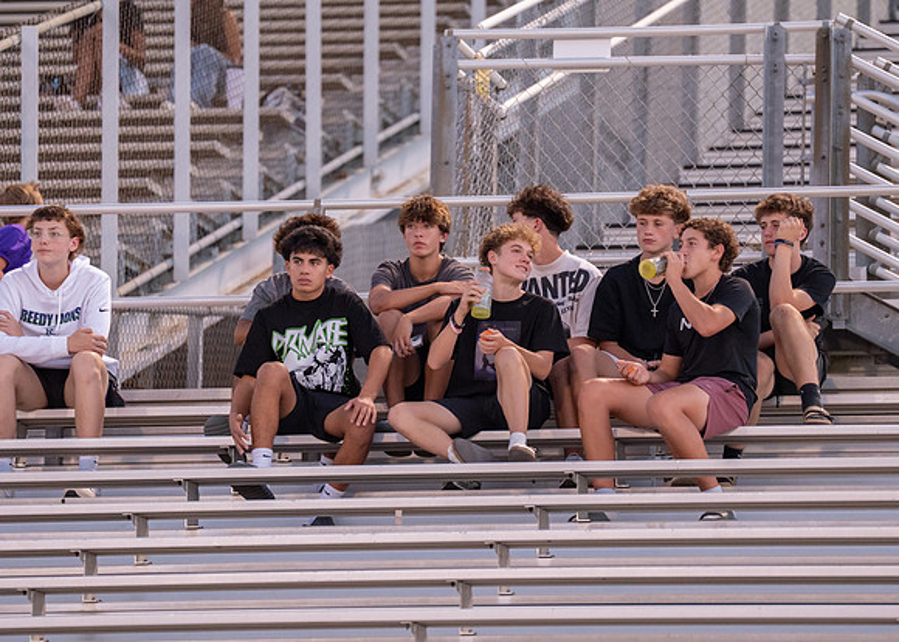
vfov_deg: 5.3
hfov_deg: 7.4
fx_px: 6948
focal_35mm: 272
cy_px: 309
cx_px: 477
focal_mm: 200
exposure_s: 1/500
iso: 1600
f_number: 2.8
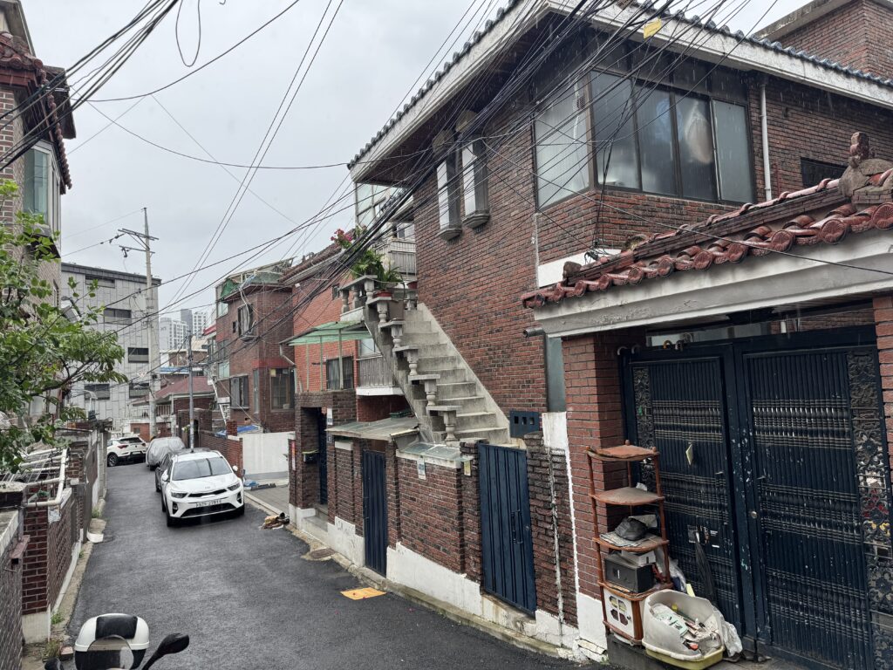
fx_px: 619
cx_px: 446
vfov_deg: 56.8
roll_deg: +3.5
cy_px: 335
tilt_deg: +4.2
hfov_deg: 71.6
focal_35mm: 24
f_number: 1.78
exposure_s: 1/256
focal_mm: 6.76
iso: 64
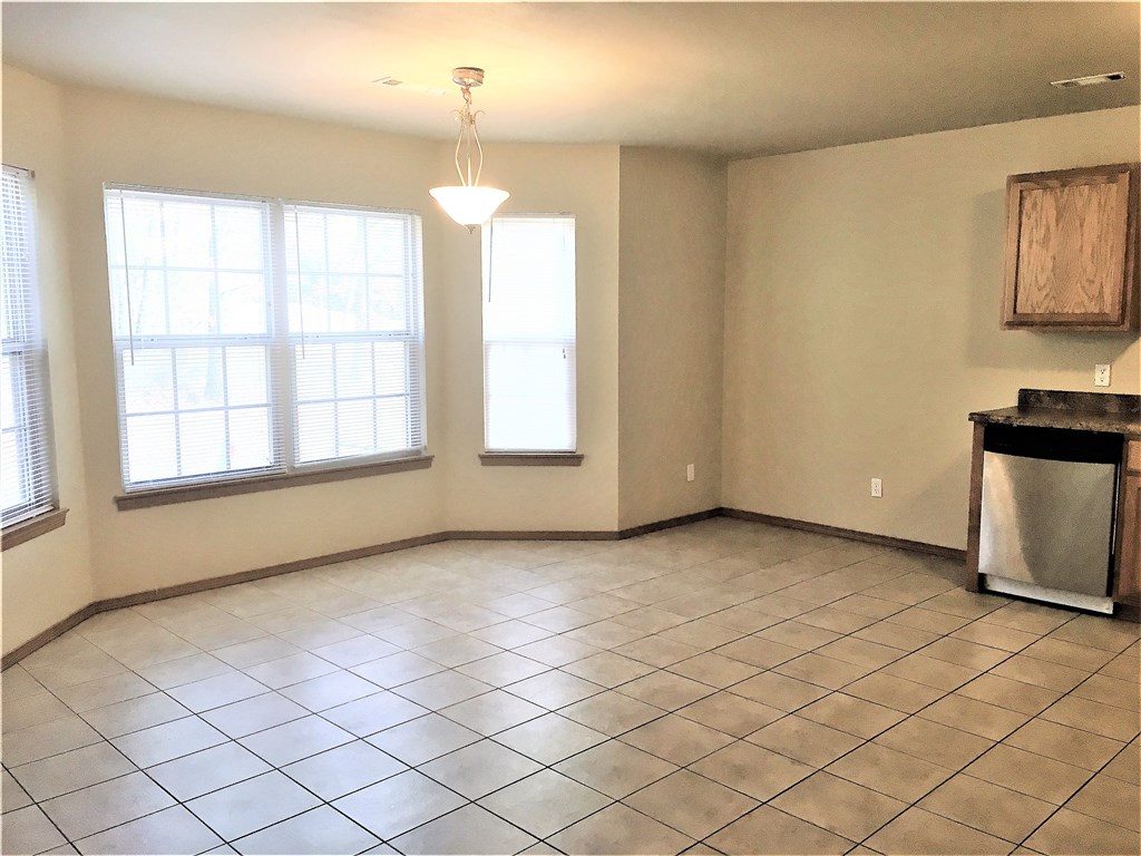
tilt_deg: -5.7
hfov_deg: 61.7
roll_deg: +1.7
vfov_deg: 48.2
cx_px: 570
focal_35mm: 29
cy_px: 428
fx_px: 956
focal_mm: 4.15
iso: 32
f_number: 2.2
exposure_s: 1/40
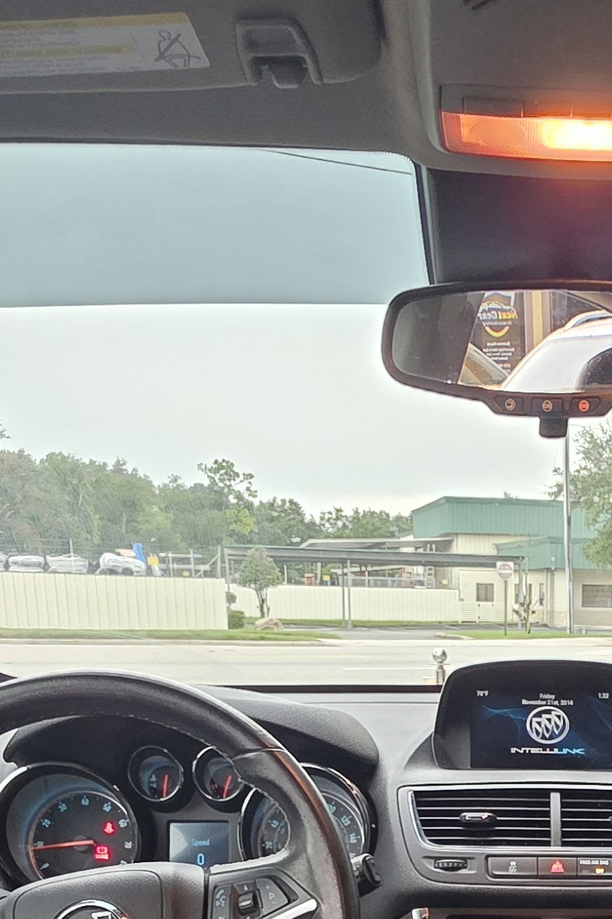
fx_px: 1173
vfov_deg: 36.1
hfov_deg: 28.0
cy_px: 1018
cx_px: 561
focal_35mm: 46
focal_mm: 2.2
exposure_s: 1/60
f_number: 1.9
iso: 400
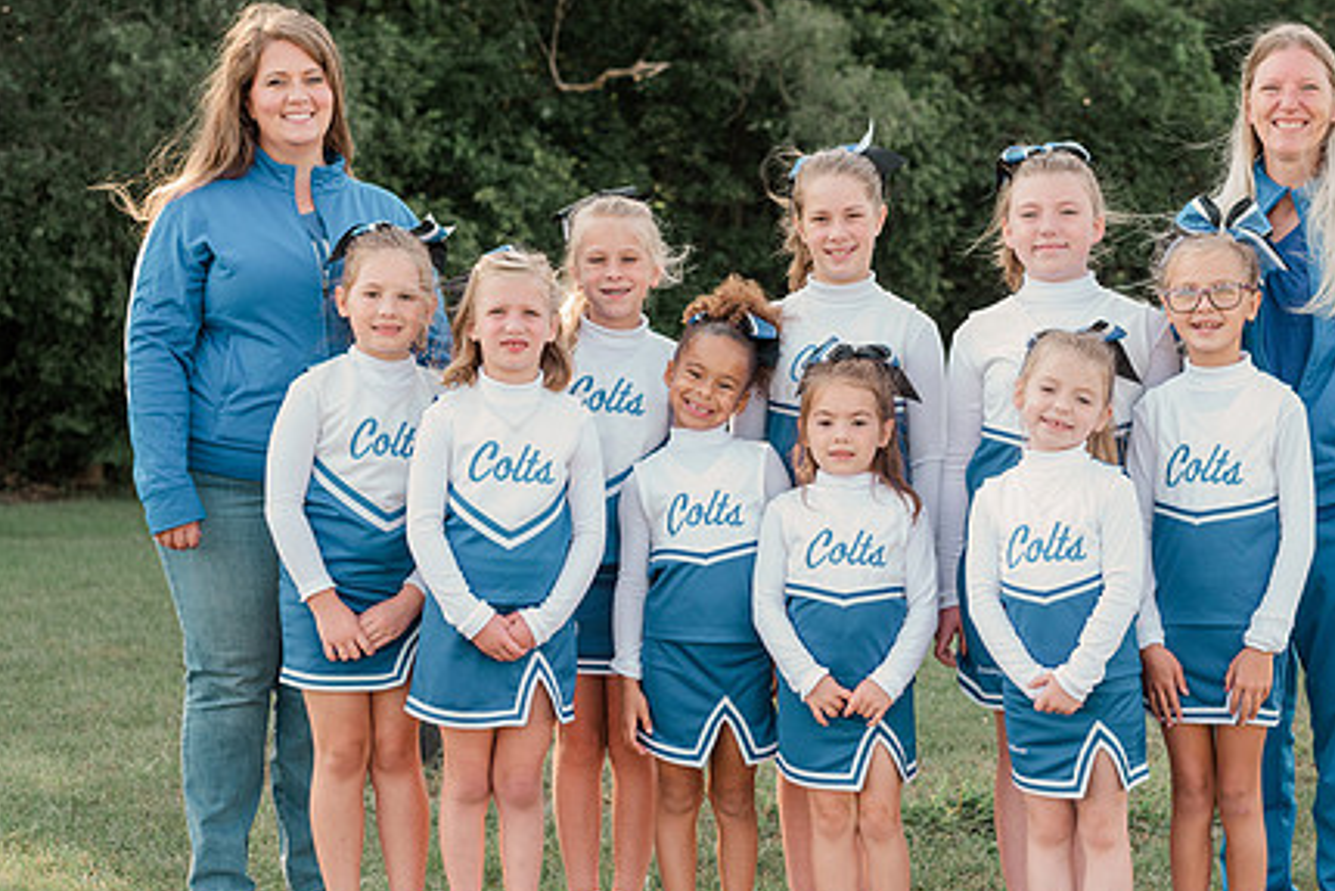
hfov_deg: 27.6
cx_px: 824
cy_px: 481
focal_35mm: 73
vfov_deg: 18.7
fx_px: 2708
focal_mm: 50
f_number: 4
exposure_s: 1/800
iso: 800
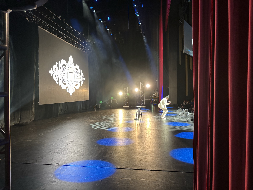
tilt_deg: +0.8
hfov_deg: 67.3
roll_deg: +0.6
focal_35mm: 26
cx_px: 126
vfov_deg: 53.1
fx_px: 190
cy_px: 95
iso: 500
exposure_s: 1/60
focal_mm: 5.96
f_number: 1.6
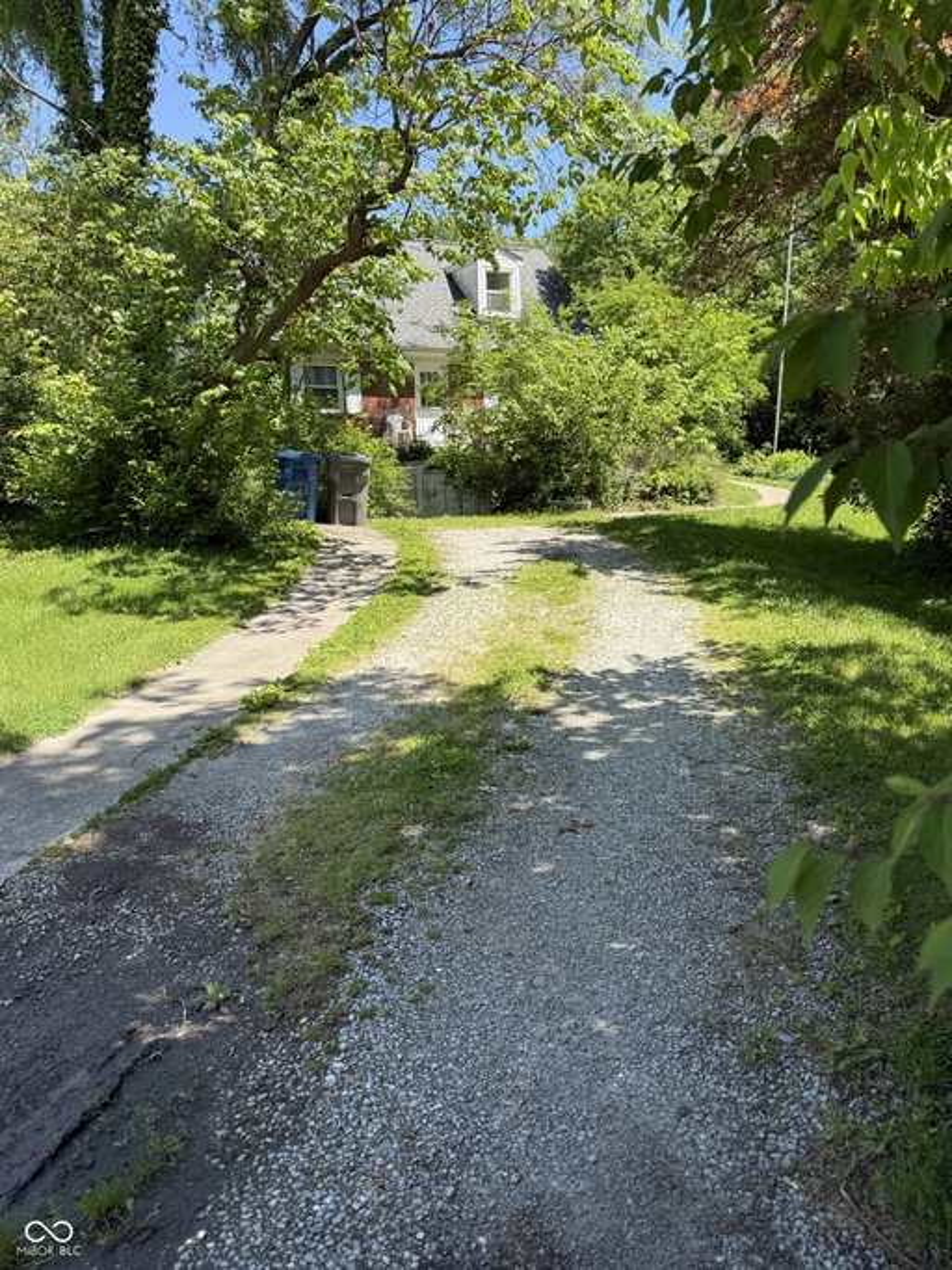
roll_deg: +0.8
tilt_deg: -9.9
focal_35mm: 24
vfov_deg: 71.6
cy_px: 635
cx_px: 476
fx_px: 880
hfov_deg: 56.8
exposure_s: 1/1385
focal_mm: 6.76
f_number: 1.78
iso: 80
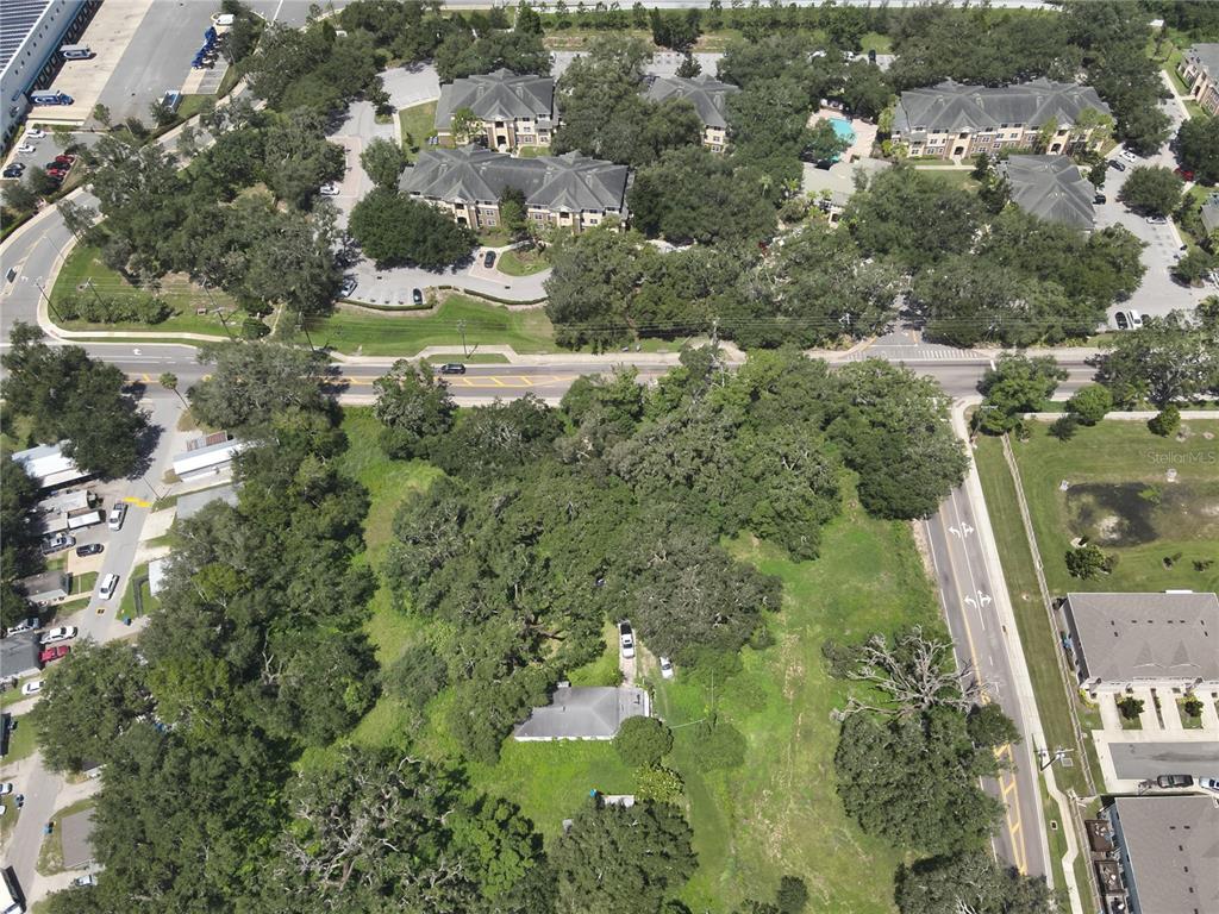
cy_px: 457
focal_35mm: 24
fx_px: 845
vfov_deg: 56.8
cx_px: 610
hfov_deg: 71.6
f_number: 2.8
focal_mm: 4.4
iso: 100
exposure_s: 1/1250
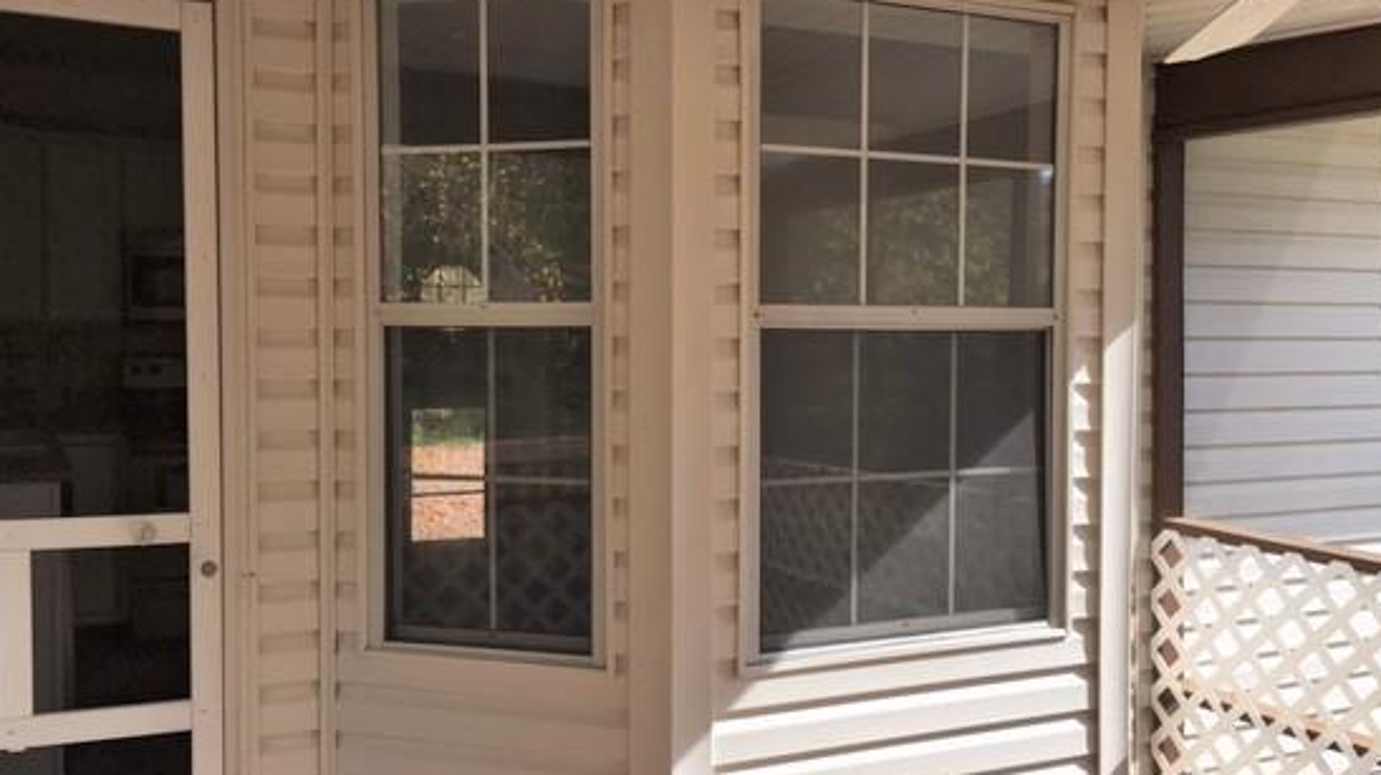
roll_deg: -0.3
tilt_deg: -0.3
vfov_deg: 31.9
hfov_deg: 54.0
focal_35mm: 37
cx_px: 727
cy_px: 386
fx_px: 1354
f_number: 2.2
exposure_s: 1/403
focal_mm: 4.15
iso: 25
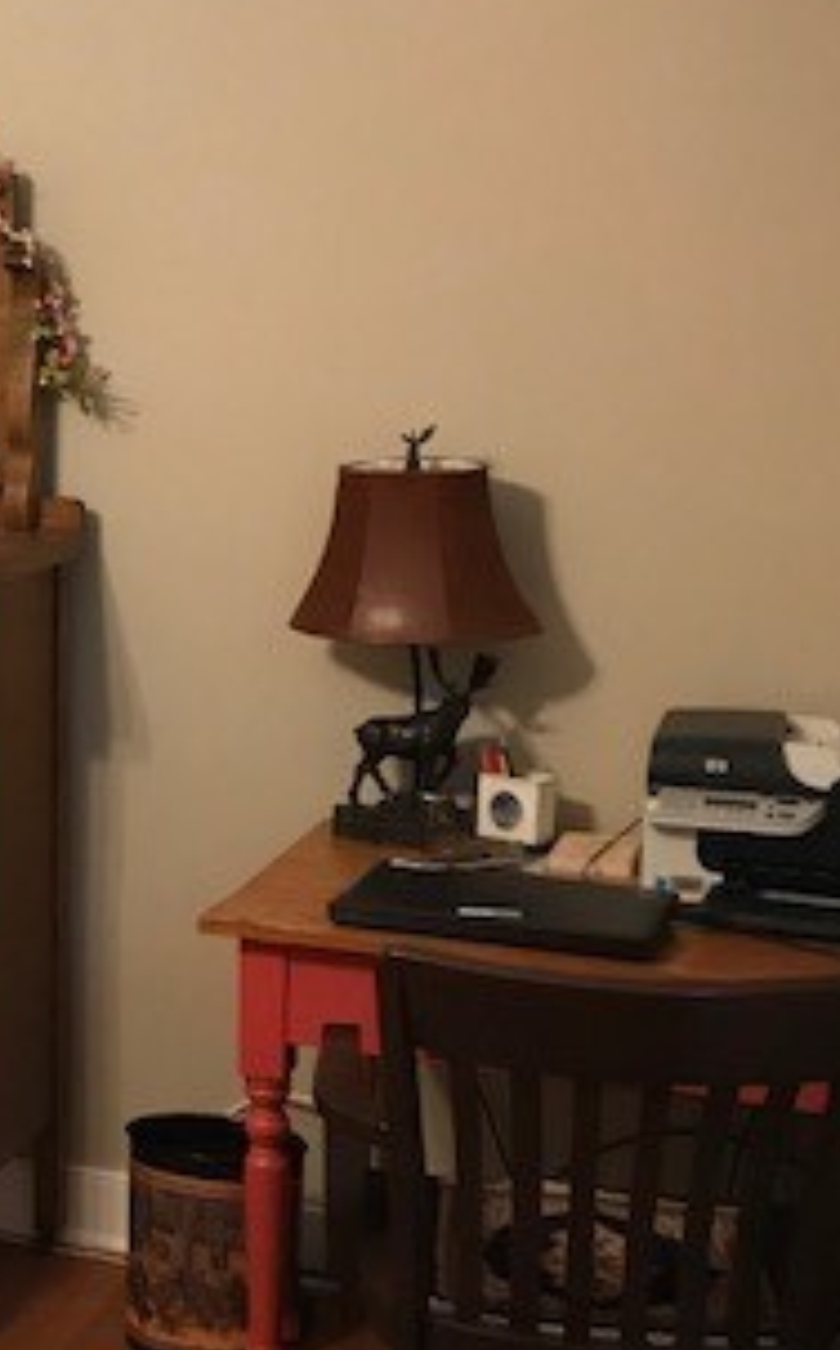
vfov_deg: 32.5
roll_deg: -0.5
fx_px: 2314
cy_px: 724
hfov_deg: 19.3
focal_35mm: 63
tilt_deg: -9.4
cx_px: -201
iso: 100
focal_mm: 3.99
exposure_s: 1/13
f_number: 1.8
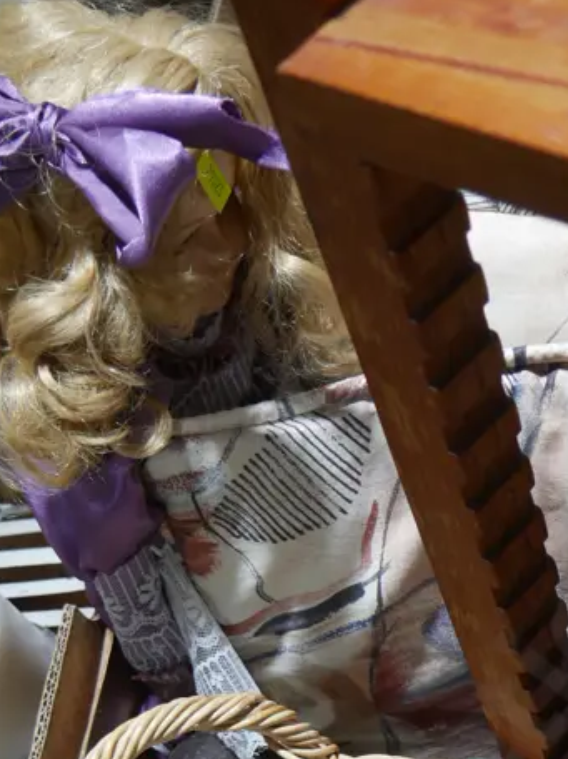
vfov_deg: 28.1
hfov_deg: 23.0
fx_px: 1379
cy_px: 824
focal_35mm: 63
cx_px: 441
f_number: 3.5
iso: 200
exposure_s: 1/60
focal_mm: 14
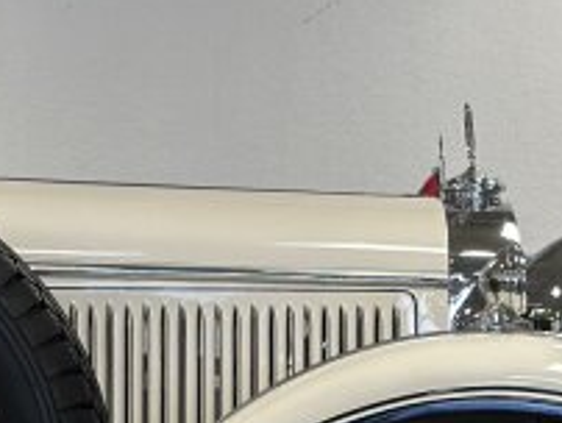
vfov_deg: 9.7
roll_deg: +0.5
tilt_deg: -2.3
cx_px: 275
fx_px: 2471
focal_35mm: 152
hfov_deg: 13.0
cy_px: 476
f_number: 1.78
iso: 80
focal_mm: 6.86
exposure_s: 1/50
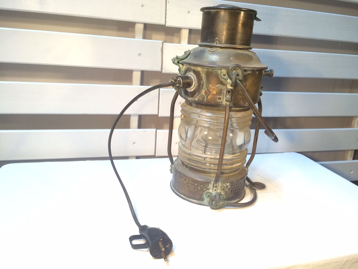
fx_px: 300
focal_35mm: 29
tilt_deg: -17.2
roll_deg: -4.9
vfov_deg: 48.2
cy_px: 134
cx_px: 179
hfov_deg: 61.7
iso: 50
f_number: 2.2
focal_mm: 4.15
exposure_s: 1/33
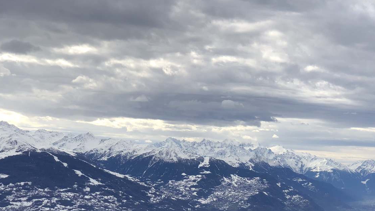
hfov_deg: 26.0
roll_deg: -0.7
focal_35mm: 81
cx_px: 255
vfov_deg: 14.7
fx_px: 805
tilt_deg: -2.8
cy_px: 199
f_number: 2.4
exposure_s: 1/906
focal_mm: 6
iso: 16
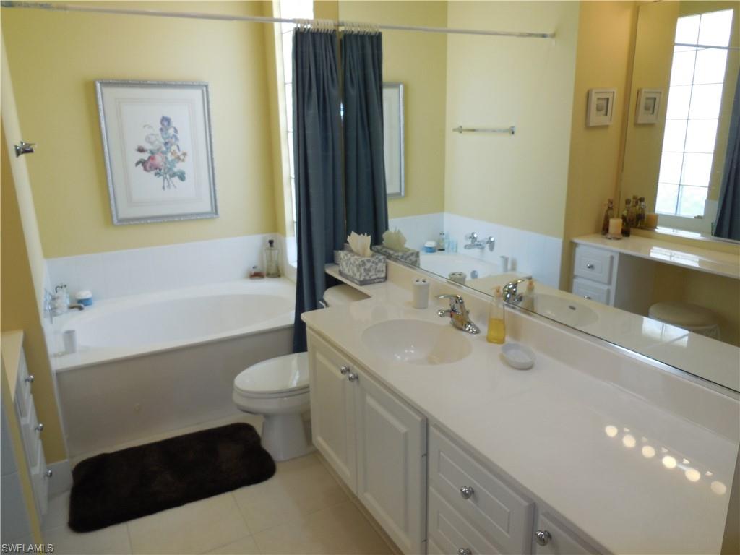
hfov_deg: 69.4
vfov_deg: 54.9
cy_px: 278
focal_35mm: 25
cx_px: 370
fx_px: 534
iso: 125
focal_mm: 4.5
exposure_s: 1/50
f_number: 3.1
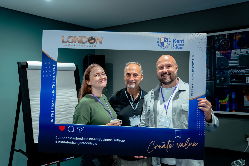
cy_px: 83
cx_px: 124
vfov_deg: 35.1
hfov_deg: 50.7
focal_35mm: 38
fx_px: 263
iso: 2500
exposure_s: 1/200
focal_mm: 38
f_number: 2.8
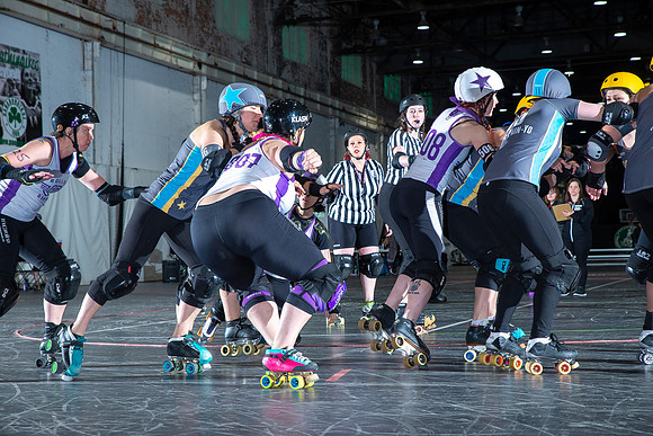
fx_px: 1270
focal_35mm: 70
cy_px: 218
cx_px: 326
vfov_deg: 19.5
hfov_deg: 28.8
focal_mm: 70
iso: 800
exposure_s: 1/160
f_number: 8
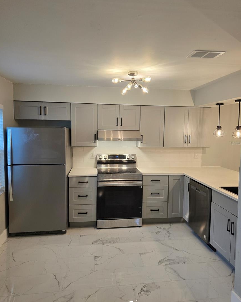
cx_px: 124
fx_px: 223
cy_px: 143
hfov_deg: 56.8
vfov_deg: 68.1
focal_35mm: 25
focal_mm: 6.3
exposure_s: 1/120
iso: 100
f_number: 1.7
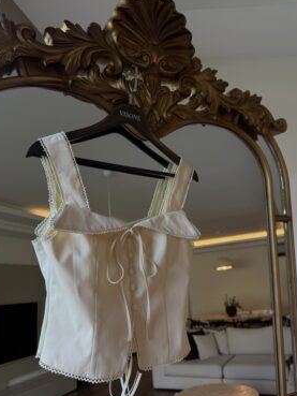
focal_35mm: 26
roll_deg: -3.1
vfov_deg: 67.2
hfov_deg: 53.1
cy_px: 209
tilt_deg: +0.7
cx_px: 148
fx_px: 297
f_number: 1.78
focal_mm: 6.76
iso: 64
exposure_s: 1/170
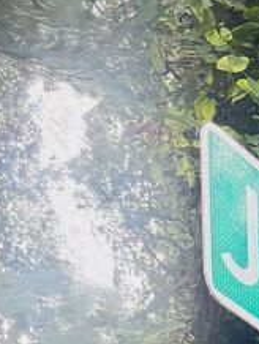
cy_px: 1000
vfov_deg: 9.6
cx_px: 400
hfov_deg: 8.8
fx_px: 1643
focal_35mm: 165
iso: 200
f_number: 1.78
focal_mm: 6.76
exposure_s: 1/160
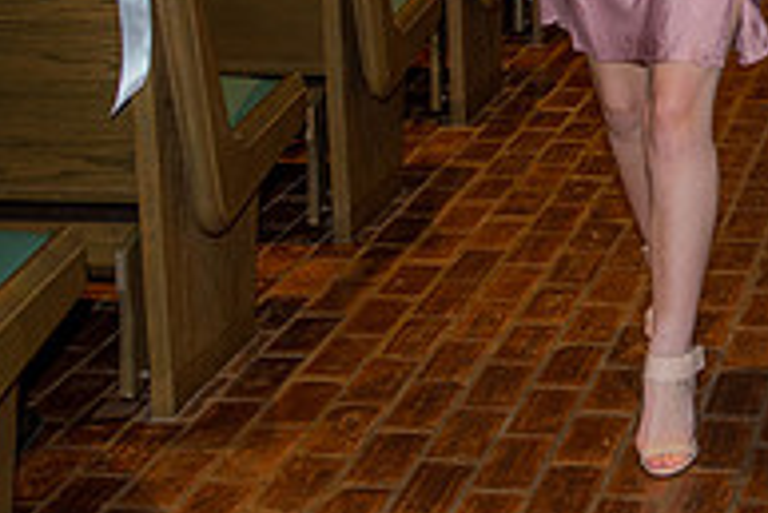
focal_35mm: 96
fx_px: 2049
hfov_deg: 20.4
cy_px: -87
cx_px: 800
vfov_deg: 13.9
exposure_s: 1/125
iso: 1250
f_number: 5
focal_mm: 32
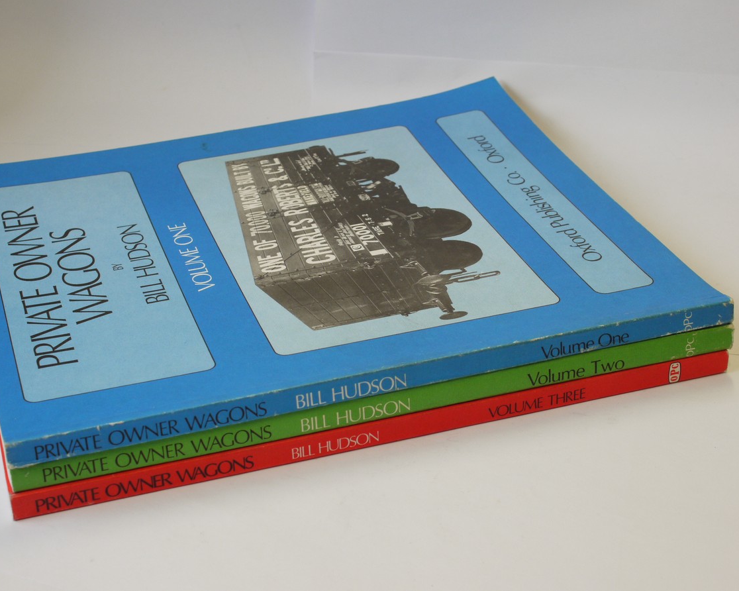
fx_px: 1377
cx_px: 348
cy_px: 294
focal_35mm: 63
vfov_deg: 24.2
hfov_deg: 30.0
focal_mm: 30
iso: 400
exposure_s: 1/50
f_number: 8
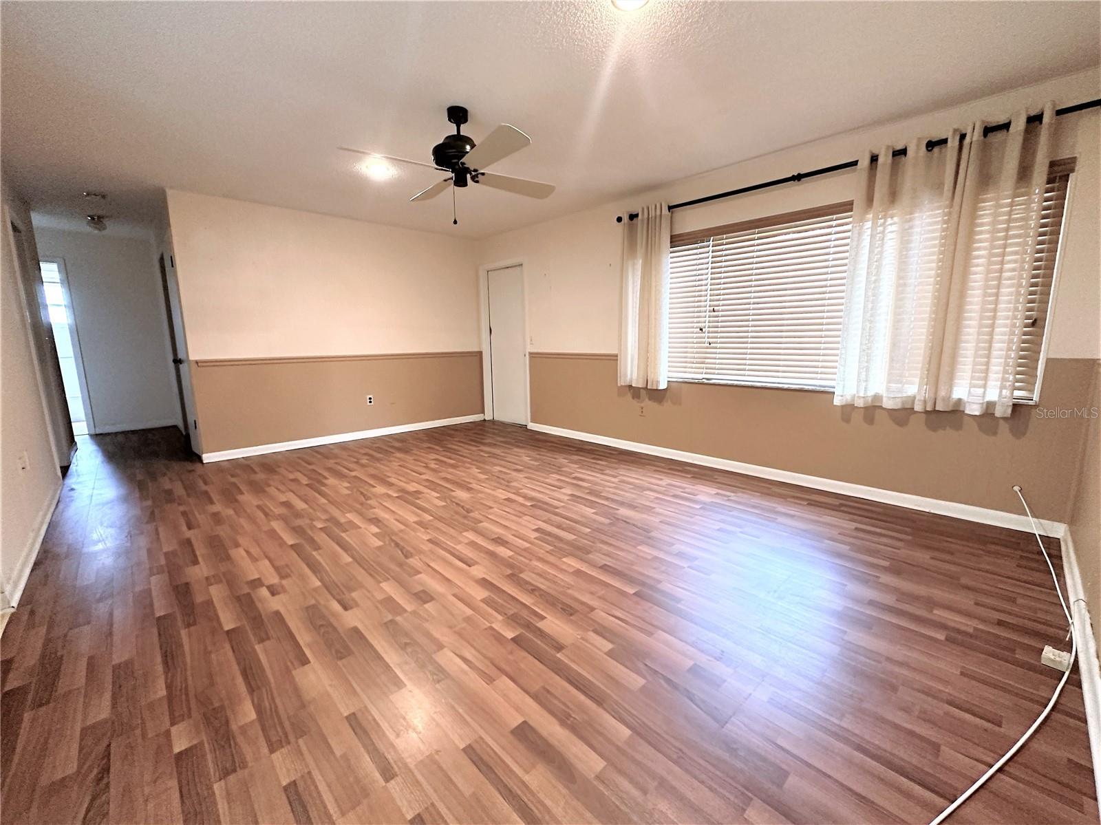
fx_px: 445
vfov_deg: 85.6
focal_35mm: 14
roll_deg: +1.6
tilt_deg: -10.3
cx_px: 550
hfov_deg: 102.1
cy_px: 412
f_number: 2.2
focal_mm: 2.22
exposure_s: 1/60
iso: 400
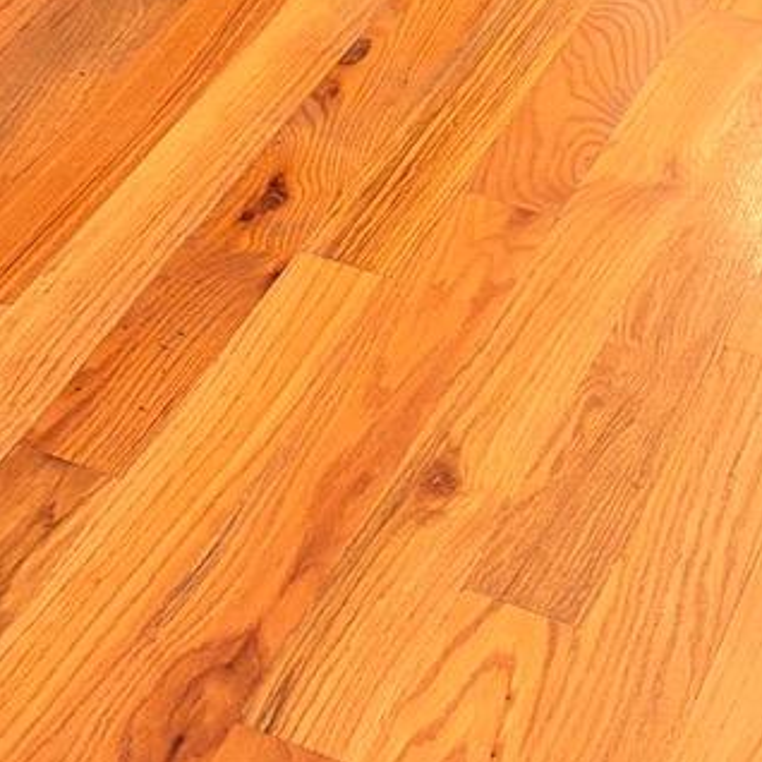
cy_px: -642
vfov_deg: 13.9
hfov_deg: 15.7
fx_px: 2764
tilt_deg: -17.8
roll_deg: -1.3
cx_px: 264
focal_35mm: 111
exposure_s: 1/60
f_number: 1.6
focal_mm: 5.96
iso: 250
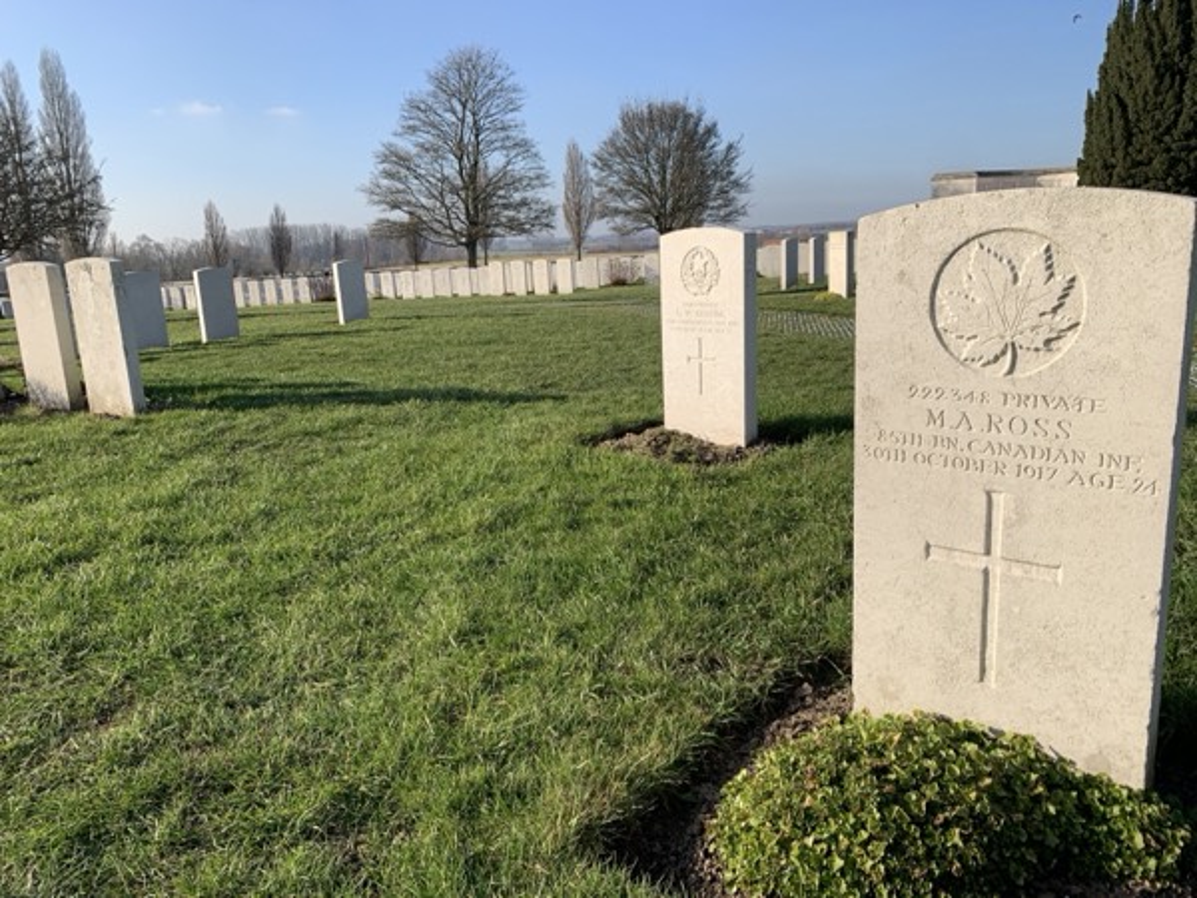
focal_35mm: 26
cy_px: 449
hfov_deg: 67.3
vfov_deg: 53.1
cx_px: 598
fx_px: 899
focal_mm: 4.25
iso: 25
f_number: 1.8
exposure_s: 1/2160
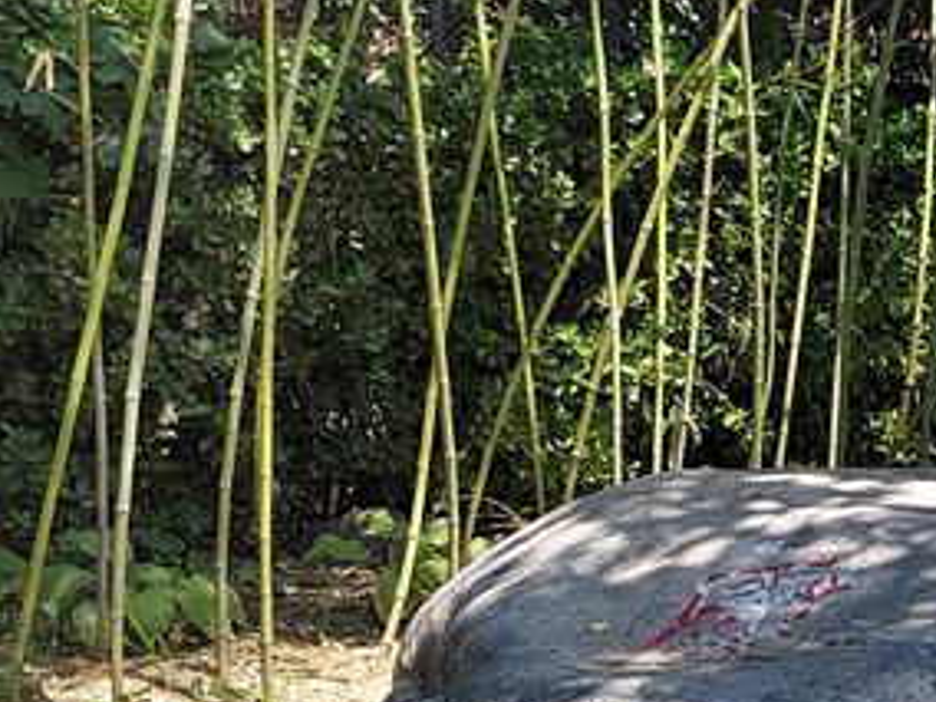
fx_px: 2190
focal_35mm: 81
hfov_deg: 21.1
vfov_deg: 18.1
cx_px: 1328
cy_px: 484
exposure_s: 1/1469
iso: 441
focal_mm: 5.52
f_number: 1.9
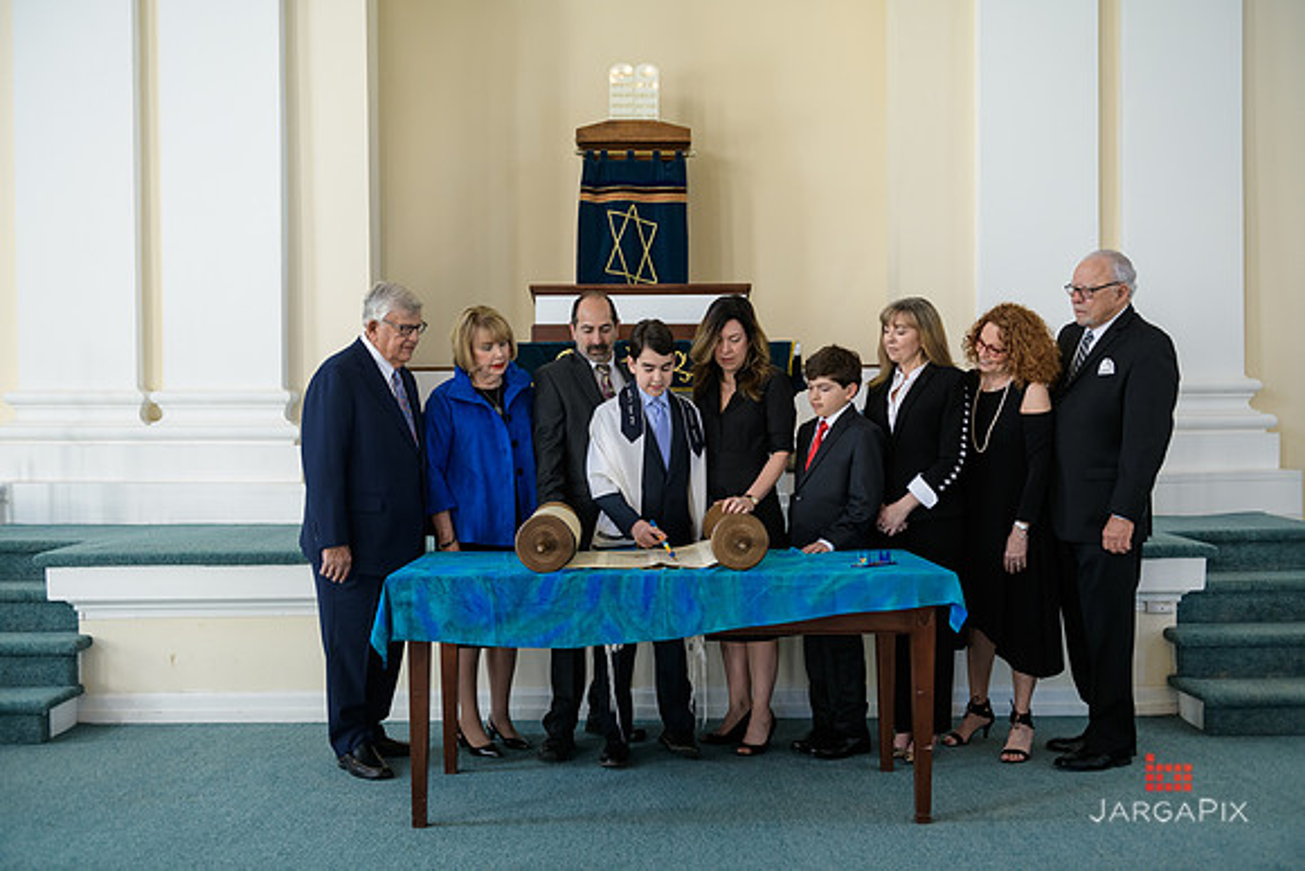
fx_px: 1269
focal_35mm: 35
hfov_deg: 54.4
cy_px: 436
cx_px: 652
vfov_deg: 37.9
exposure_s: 1/125
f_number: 3.2
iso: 400
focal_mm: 35
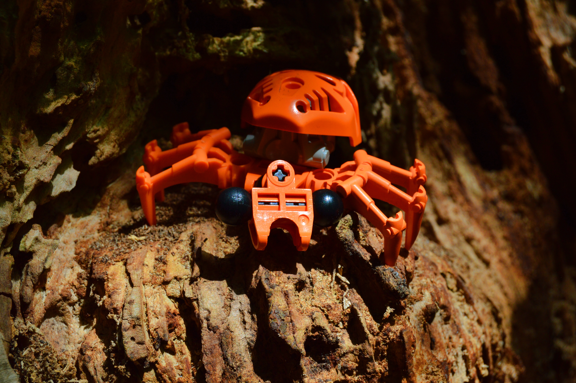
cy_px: 192
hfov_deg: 24.3
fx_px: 1335
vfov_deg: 16.3
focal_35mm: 84
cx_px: 290
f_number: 11
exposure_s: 1/400
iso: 400
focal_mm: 55
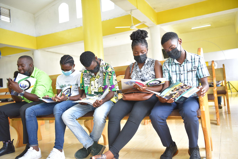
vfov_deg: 38.9
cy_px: 80
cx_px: 119
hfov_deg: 55.8
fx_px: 225
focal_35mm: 34
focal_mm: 34
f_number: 2.8
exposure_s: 1/200
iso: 1000
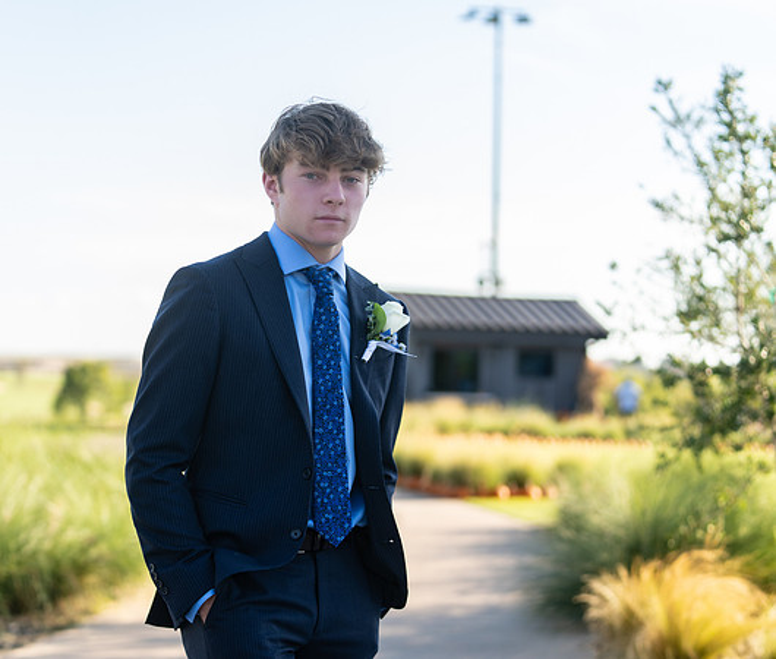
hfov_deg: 22.4
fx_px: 1953
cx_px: 280
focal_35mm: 83
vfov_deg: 19.1
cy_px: 331
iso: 100
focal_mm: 70
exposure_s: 1/400
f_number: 2.8
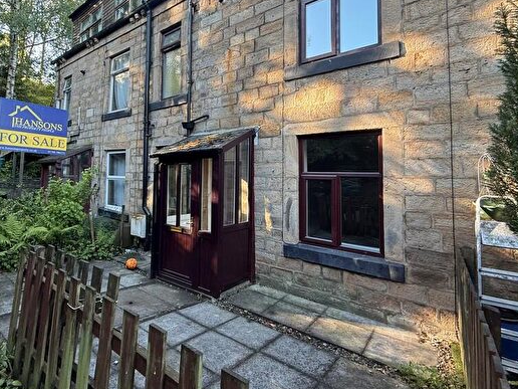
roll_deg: -1.1
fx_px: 284
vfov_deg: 68.2
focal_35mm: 19
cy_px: 162
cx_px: 209
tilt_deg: +4.0
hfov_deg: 83.7
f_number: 2.2
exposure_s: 1/99
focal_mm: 2.22
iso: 125
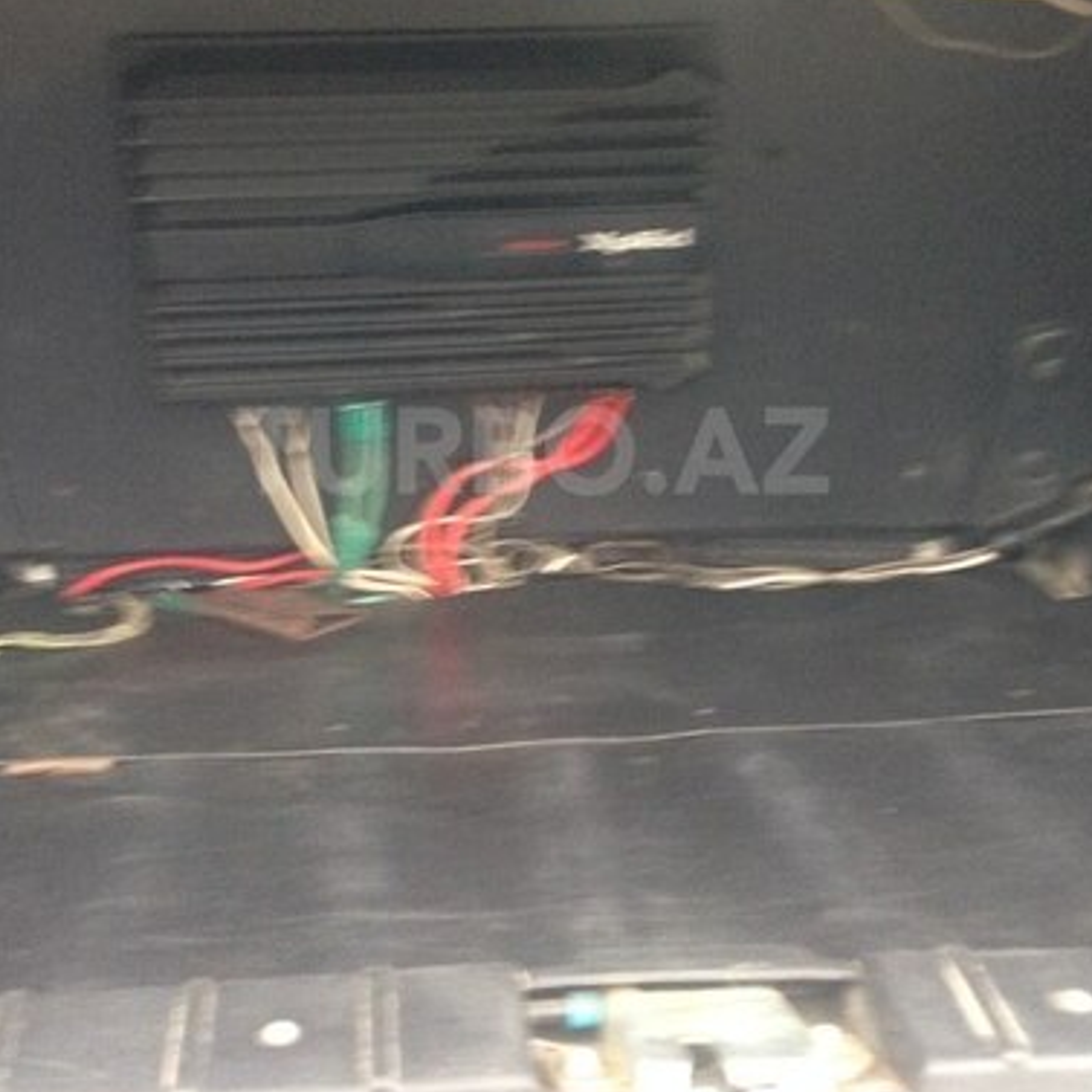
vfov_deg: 33.3
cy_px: 450
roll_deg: +2.5
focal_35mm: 51
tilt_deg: -4.2
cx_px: 533
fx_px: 1820
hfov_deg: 33.4
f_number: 2.4
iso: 250
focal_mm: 4.12
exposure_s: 1/20
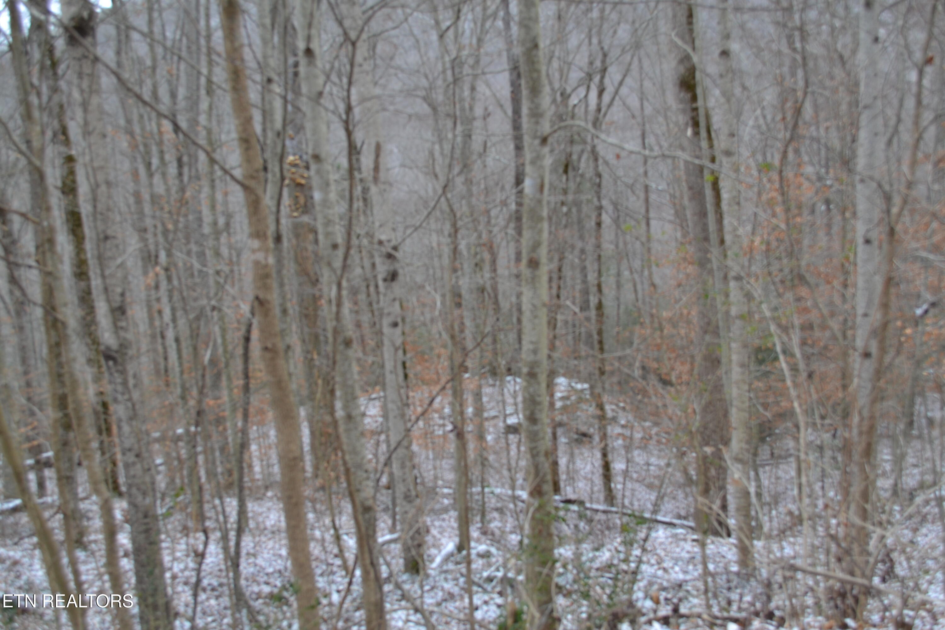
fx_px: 945
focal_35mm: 36
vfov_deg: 36.9
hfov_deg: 53.1
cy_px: 315
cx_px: 472
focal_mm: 24
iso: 180
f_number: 5.6
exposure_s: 1/125
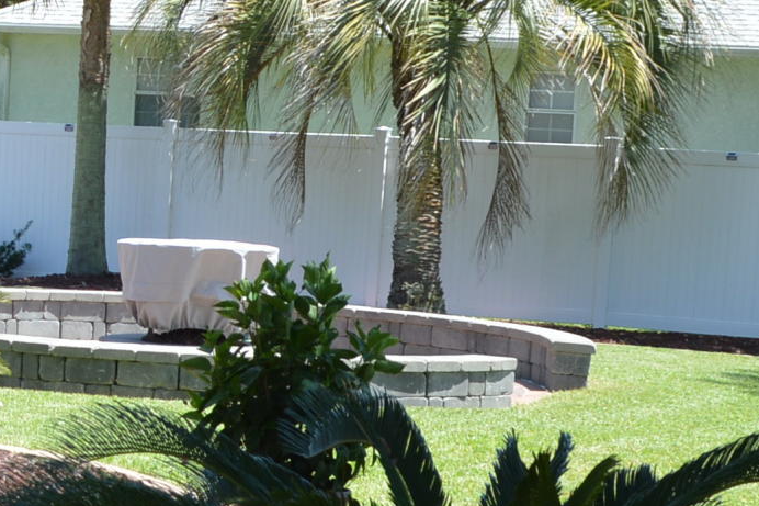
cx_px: -63
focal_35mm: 117
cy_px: 304
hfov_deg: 17.0
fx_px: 2466
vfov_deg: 11.7
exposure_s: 1/125
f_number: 5.6
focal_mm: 18
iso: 100
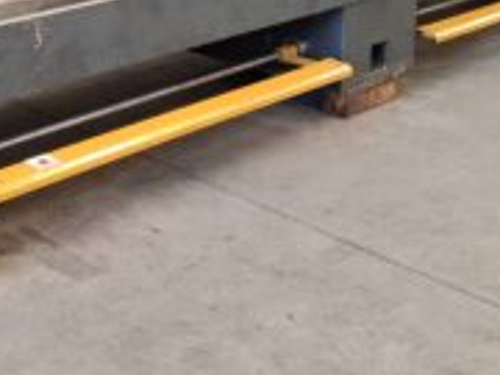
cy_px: -44
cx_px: 60
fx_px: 982
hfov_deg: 27.6
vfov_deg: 20.5
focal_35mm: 68
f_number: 1.8
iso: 250
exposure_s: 1/60
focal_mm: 5.54
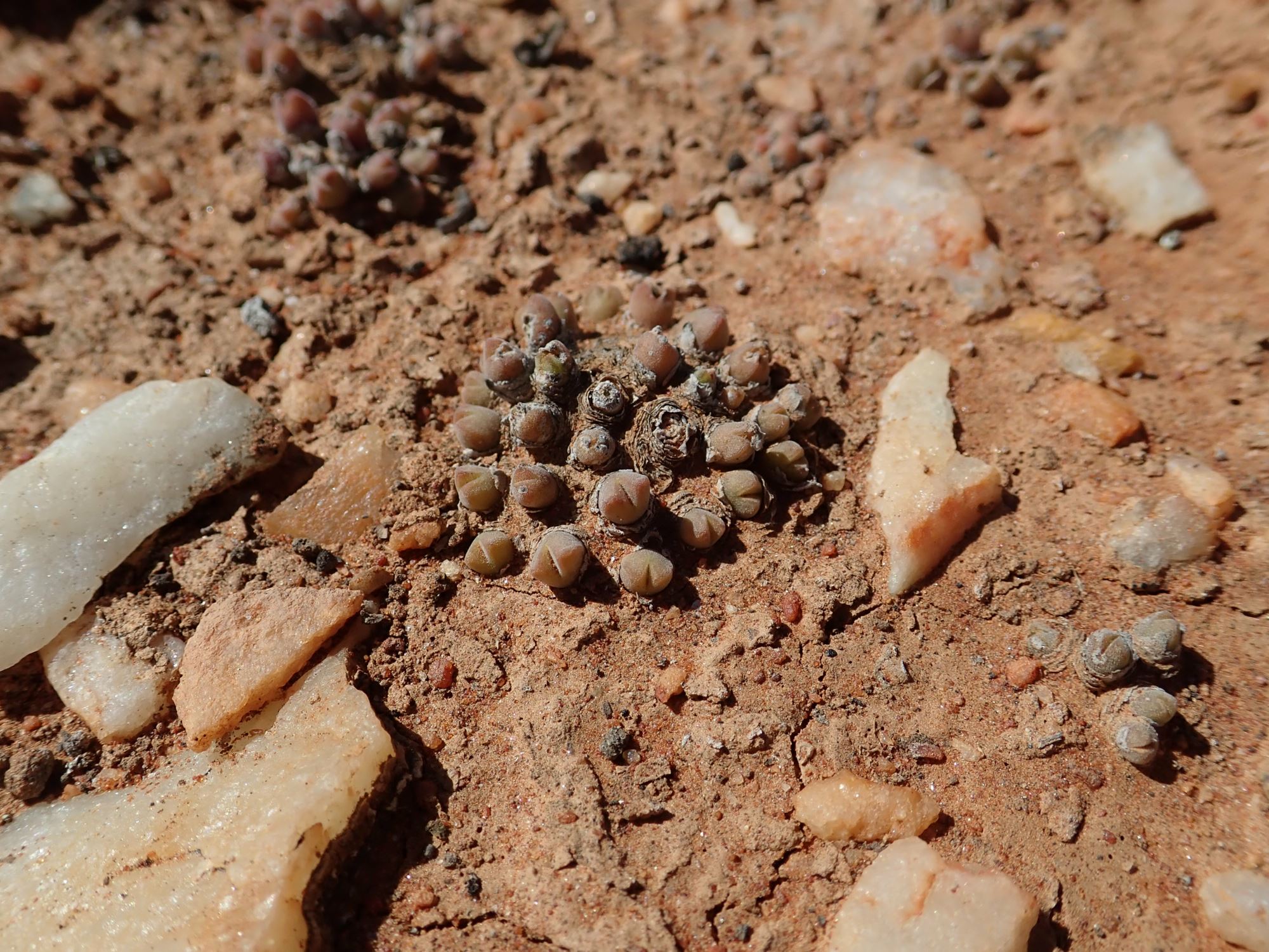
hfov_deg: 60.0
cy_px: 476
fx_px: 1100
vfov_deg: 46.8
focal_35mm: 30
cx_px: 634
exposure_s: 1/250
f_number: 9
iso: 100
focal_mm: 5.5
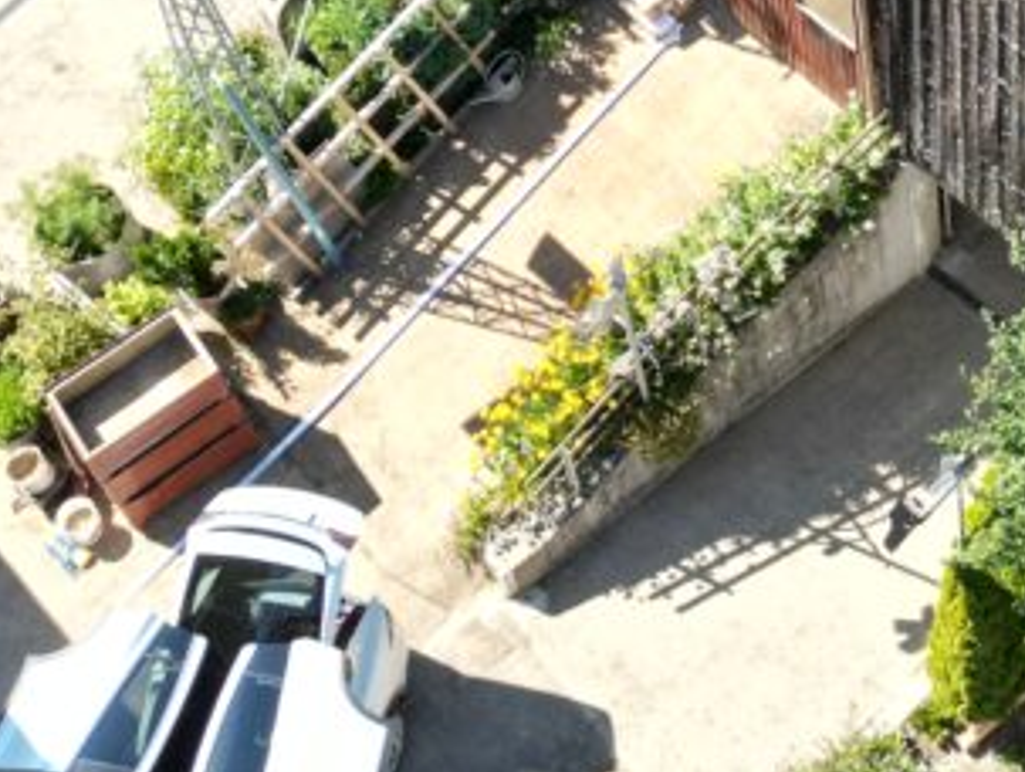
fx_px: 2401
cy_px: -406
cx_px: 1011
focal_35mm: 81
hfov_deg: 23.2
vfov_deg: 16.5
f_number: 1.7
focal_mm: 6.72
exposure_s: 1/1000
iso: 100
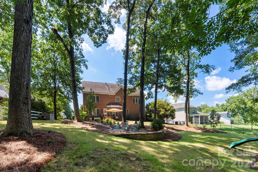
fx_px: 100
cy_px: 86
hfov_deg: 104.2
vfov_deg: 81.3
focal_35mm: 14
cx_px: 129
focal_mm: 14
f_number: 9
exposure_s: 1/400
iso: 1250
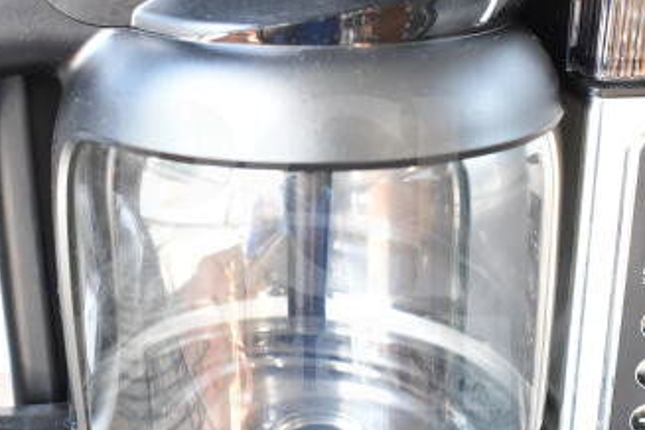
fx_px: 1003
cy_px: 253
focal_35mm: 56
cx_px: 288
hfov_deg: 35.6
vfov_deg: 24.2
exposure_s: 1/60
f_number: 4
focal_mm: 20
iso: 1600
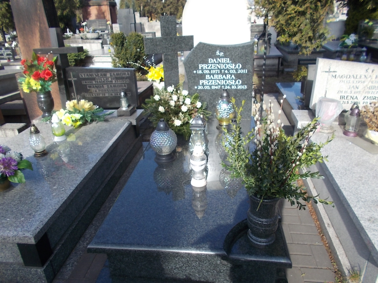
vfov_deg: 53.1
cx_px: 189
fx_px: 284
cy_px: 142
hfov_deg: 67.3
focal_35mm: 26
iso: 80
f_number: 8
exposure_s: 1/80
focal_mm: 4.6
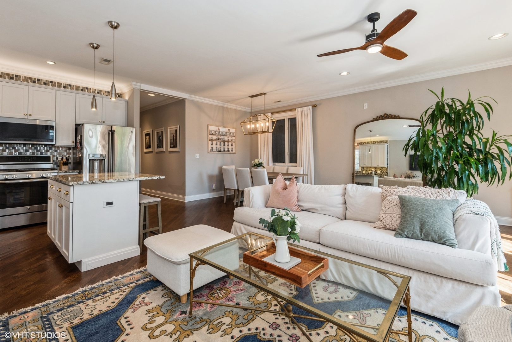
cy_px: 171
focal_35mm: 16
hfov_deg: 96.7
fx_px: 228
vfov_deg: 73.8
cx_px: 256
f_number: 8
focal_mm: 16
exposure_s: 1/25
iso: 320
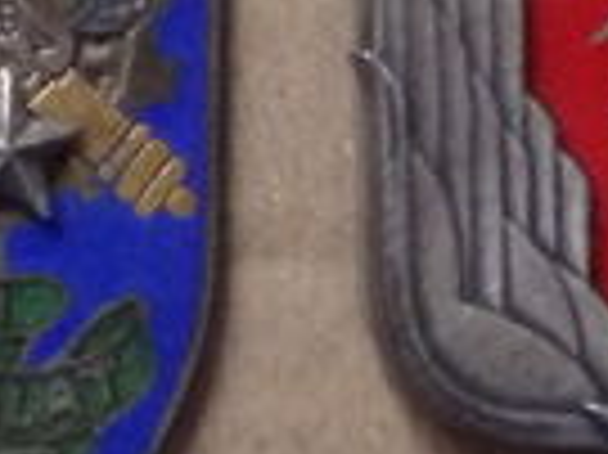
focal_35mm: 223
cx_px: 153
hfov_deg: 8.9
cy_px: -692
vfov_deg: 6.3
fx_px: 3913
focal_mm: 5.5
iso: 800
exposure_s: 1/25
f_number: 3.3
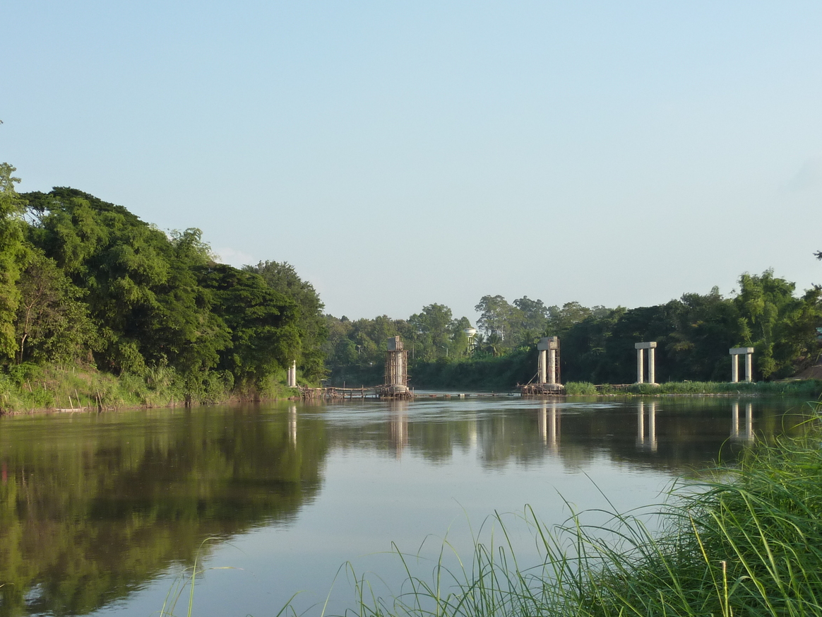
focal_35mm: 55
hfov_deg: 34.8
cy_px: 392
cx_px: 338
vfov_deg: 26.5
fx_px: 1306
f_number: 4
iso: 125
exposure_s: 1/400
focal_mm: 6.5
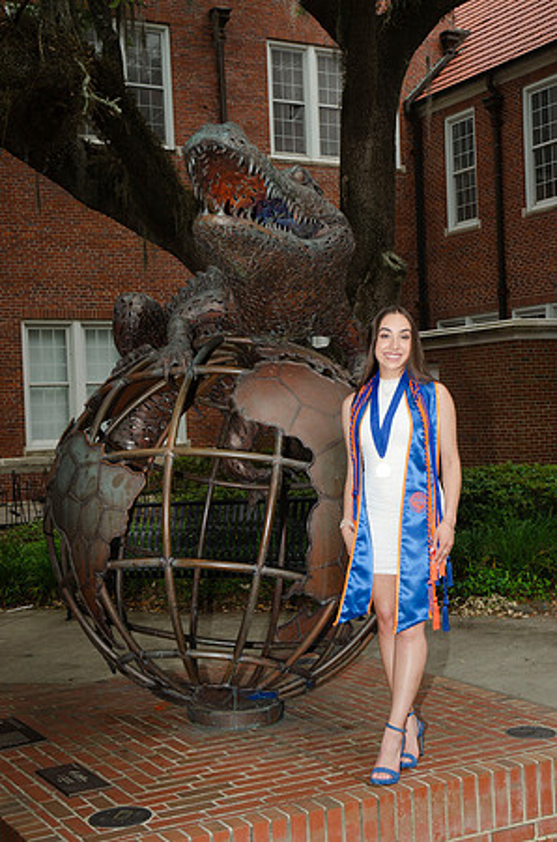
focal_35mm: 52
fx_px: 1224
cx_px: 278
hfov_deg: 25.6
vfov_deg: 37.9
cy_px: 421
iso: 100
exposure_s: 1/250
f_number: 5.6
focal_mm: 35
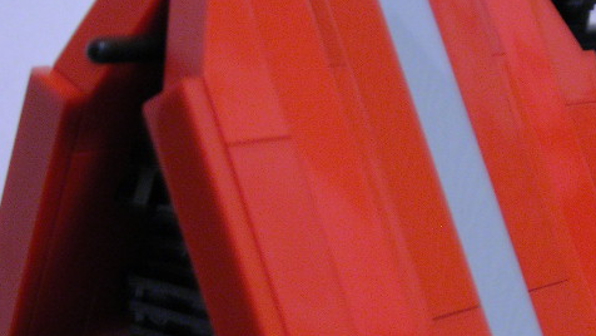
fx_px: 1407
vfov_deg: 13.5
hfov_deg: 23.6
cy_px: 308
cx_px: 480
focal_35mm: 89
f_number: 2.8
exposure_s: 1/3.8
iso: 111
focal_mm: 7.8
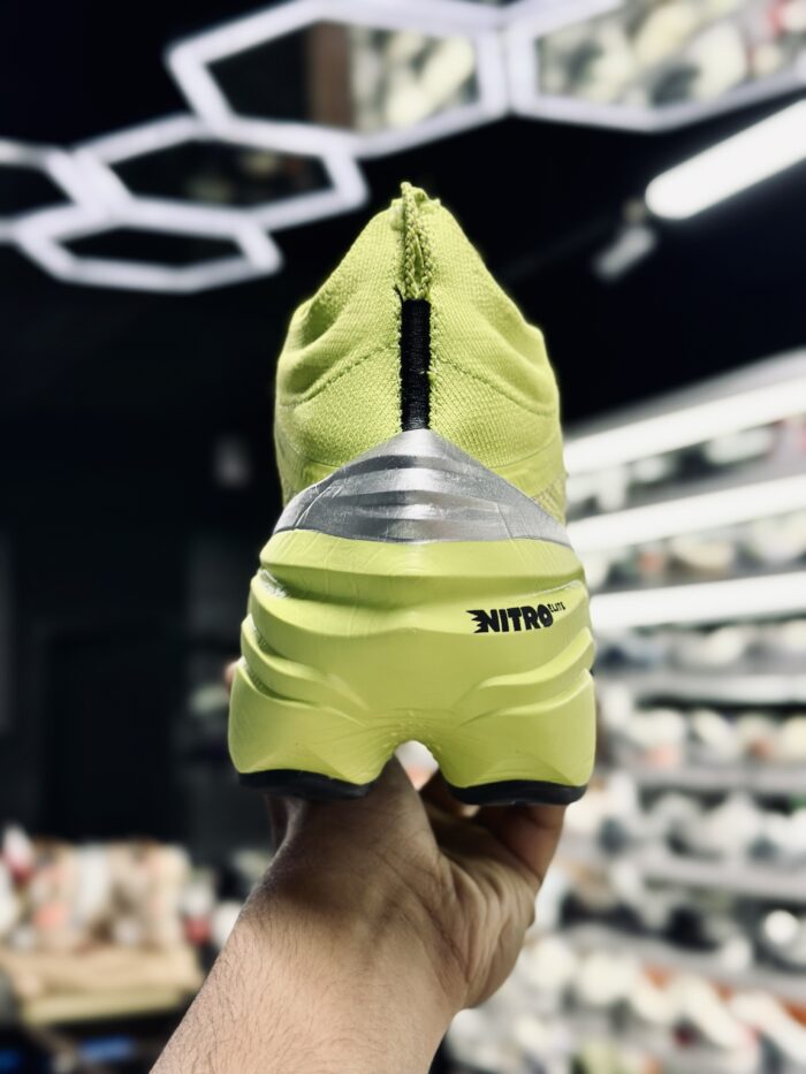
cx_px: 403
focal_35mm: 48
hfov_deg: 30.3
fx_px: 1490
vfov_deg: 39.7
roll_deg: +0.2
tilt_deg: +6.9
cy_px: 537
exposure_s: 1/100
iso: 80
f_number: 1.78
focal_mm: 6.86
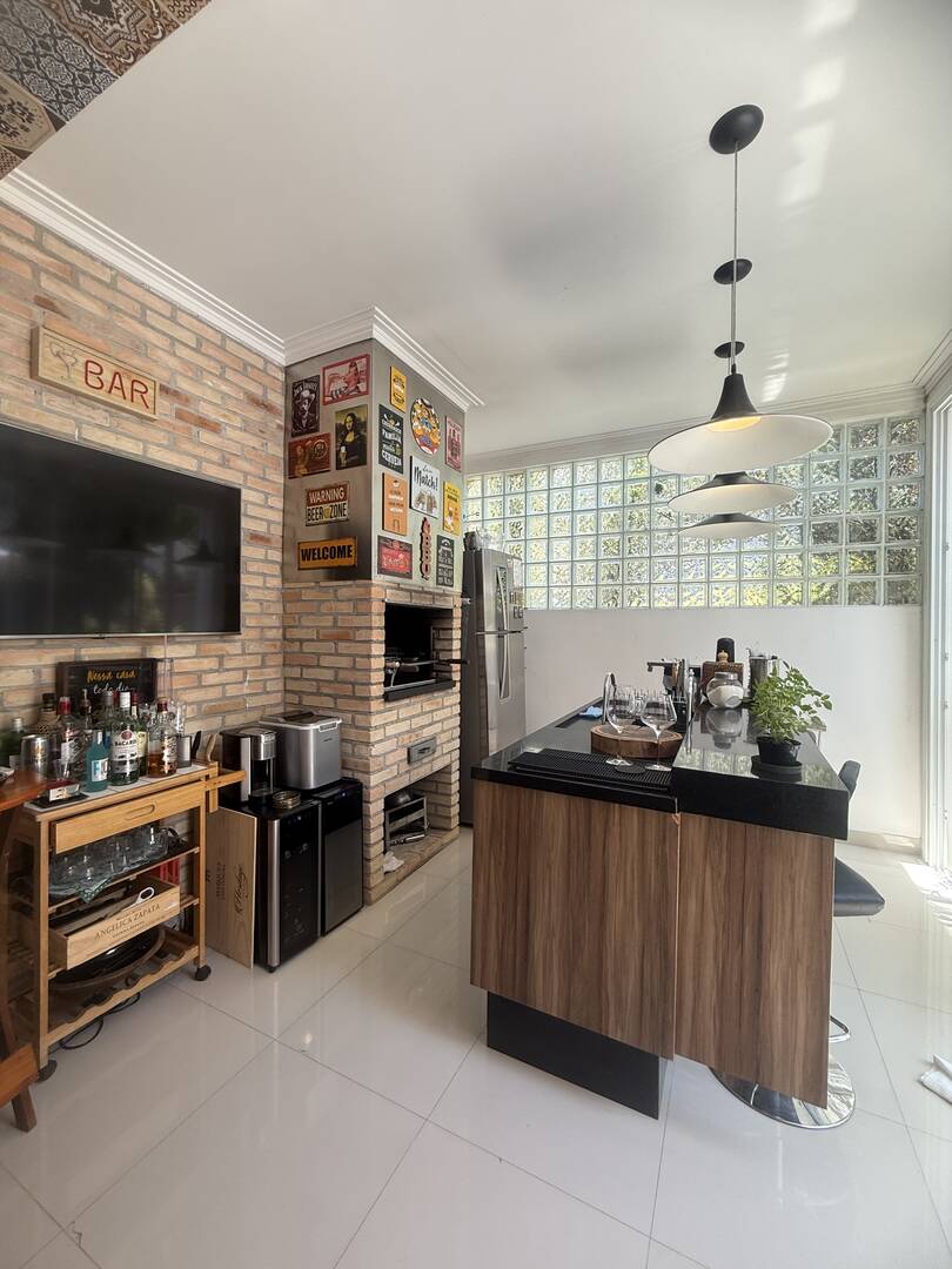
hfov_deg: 85.7
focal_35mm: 14
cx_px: 476
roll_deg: -1.5
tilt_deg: -0.3
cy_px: 634
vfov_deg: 102.1
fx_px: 513
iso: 64
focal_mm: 2.22
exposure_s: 1/120
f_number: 2.2
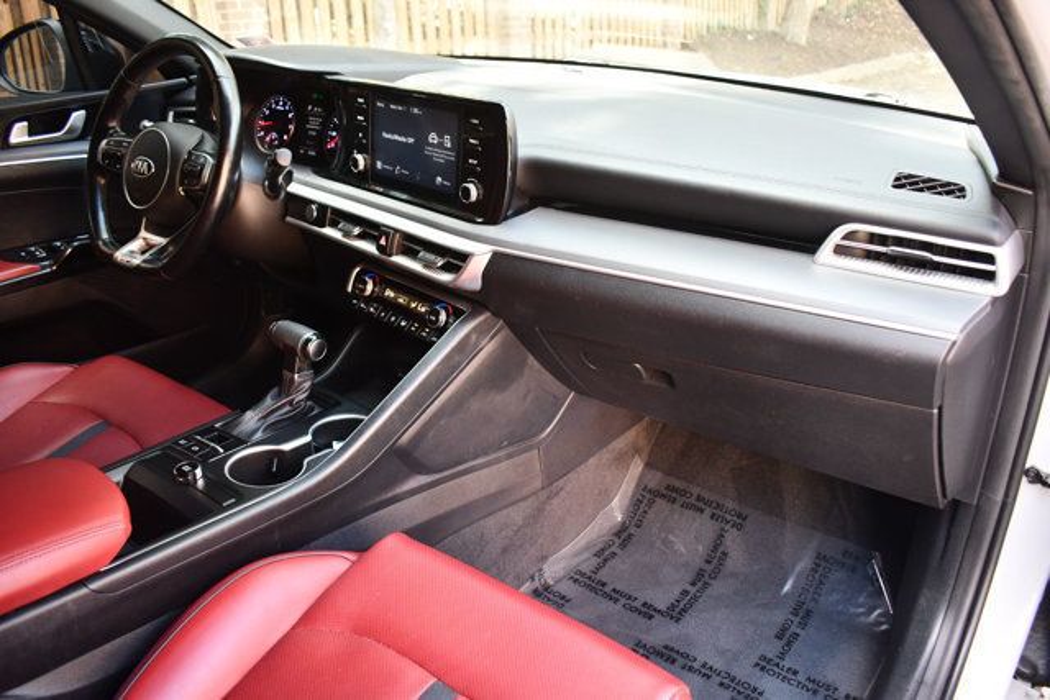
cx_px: 525
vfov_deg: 48.0
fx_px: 788
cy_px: 350
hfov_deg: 67.4
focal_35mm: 27
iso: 1100
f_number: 3.5
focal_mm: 18
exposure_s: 1/125
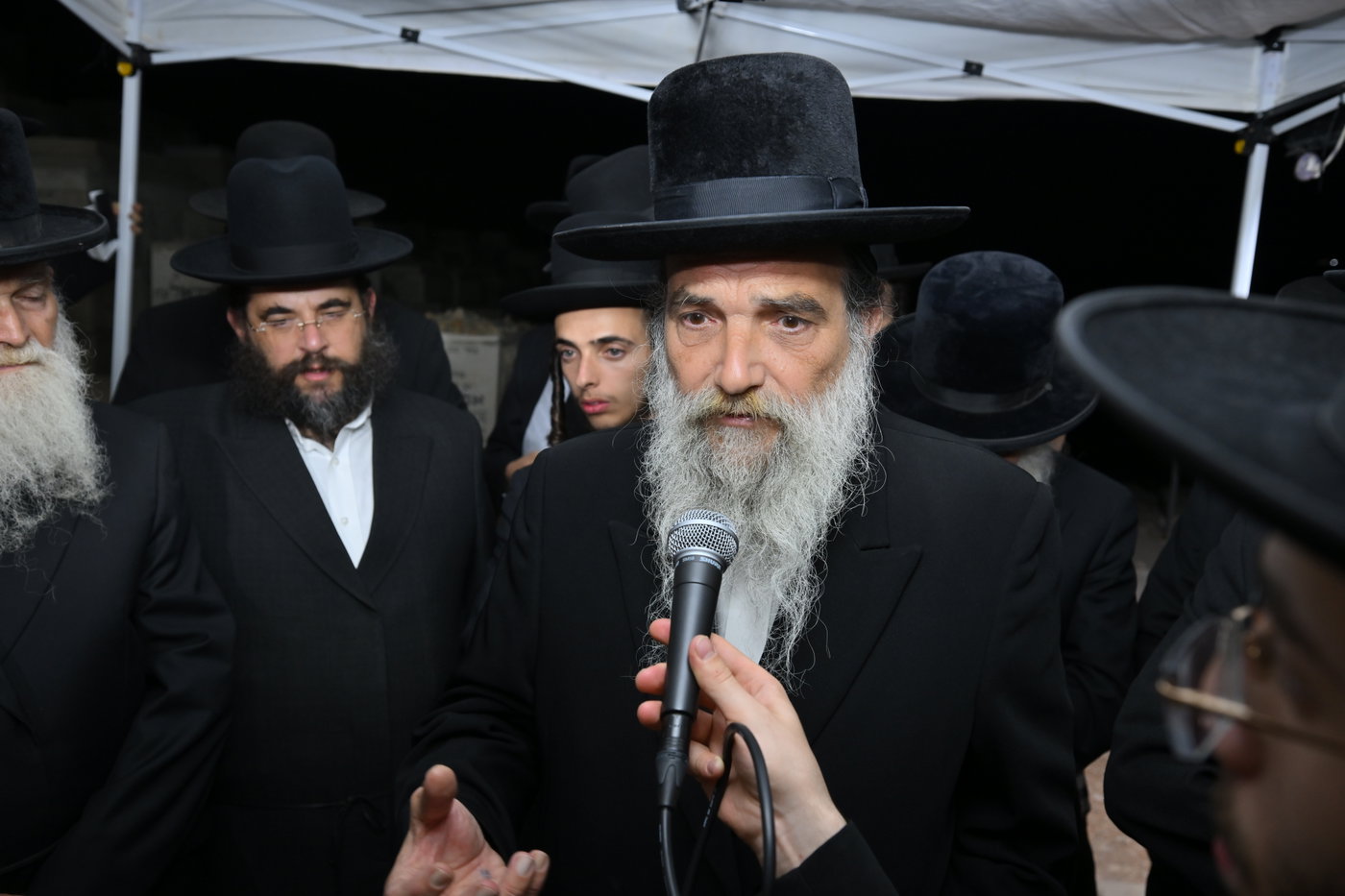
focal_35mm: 30
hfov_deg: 61.9
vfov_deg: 43.6
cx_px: 672
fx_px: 1121
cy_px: 448
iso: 640
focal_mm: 30
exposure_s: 1/200
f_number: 5
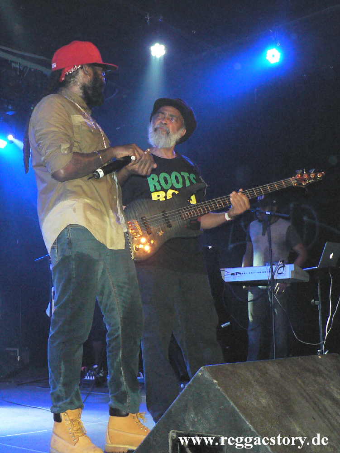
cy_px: 226
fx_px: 458
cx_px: 170
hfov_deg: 40.7
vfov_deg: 52.6
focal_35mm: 35
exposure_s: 1/60
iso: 400
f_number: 2.8
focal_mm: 6
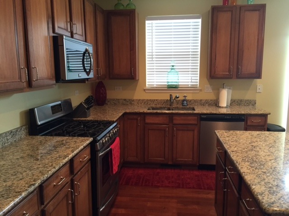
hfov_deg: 61.7
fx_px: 242
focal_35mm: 29
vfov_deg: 48.2
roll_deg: +0.0
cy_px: 108
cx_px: 144
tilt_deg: -9.2
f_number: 2.2
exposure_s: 1/15
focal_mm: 4.15
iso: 50
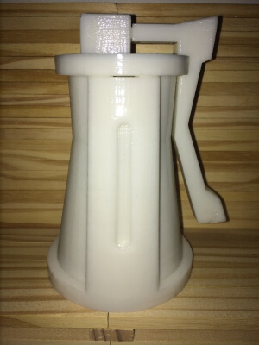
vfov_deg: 61.7
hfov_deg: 48.2
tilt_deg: -19.7
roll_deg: +0.4
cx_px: 130
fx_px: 289
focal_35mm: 29
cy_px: 172
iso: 32
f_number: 2.2
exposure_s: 1/366
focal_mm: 4.15
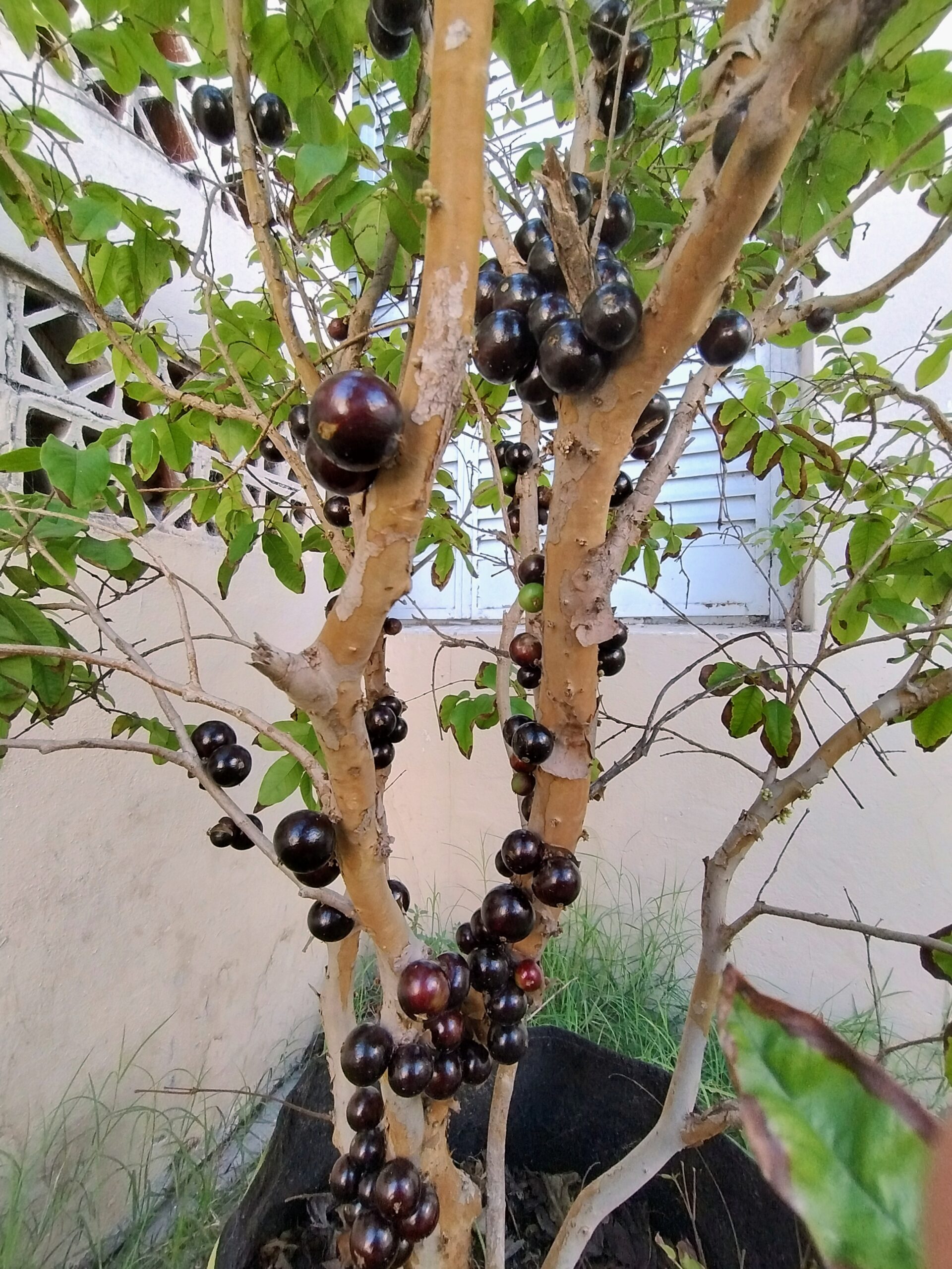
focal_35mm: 16
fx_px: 587
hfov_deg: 78.1
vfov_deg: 94.5
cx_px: 476
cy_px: 634
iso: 166
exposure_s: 1/100
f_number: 2.2
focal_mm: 1.66
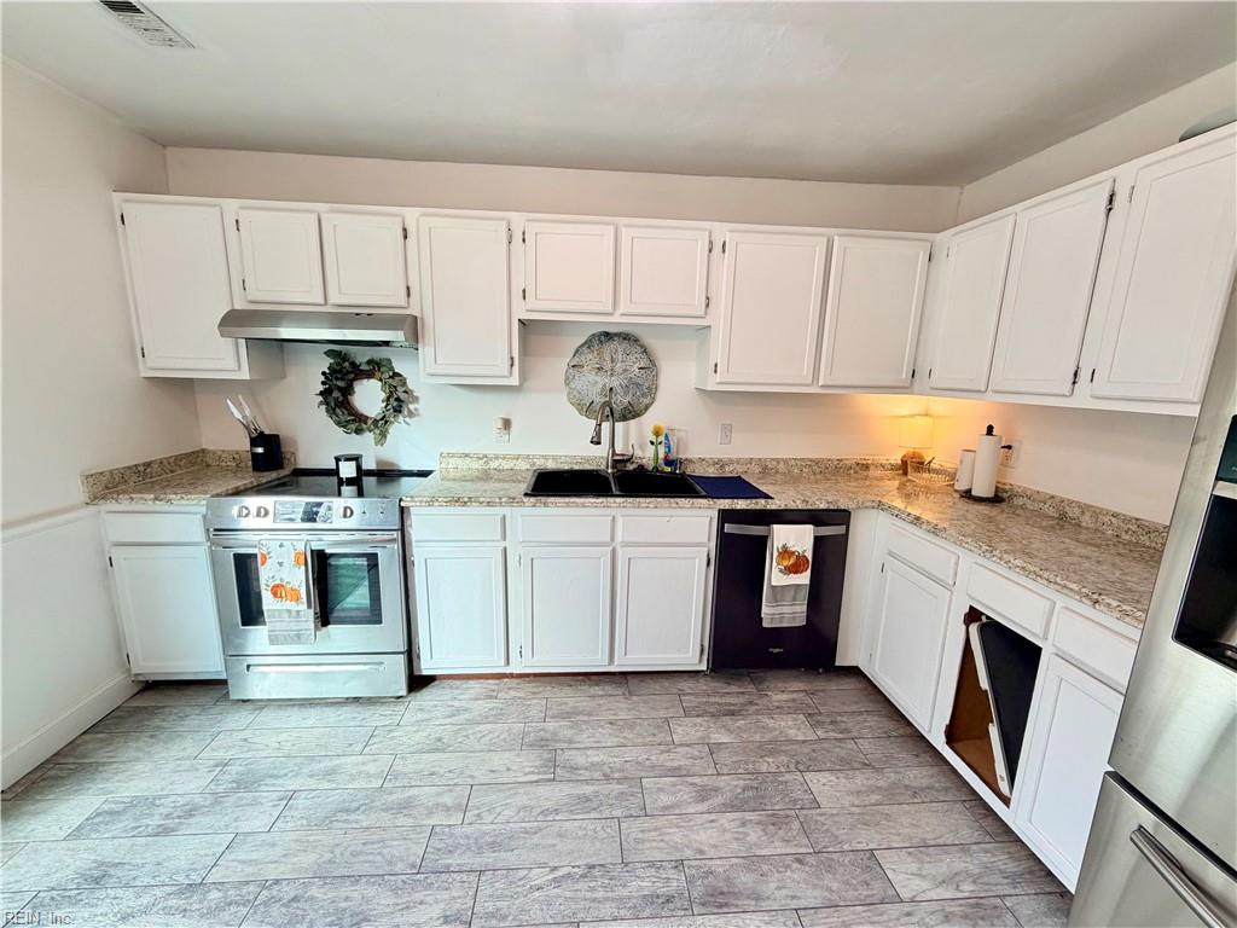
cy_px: 464
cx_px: 618
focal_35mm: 14
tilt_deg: -10.6
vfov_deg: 85.7
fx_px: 500
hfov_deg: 102.1
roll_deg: -1.4
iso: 160
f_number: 2.2
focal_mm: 2.22
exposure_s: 1/120
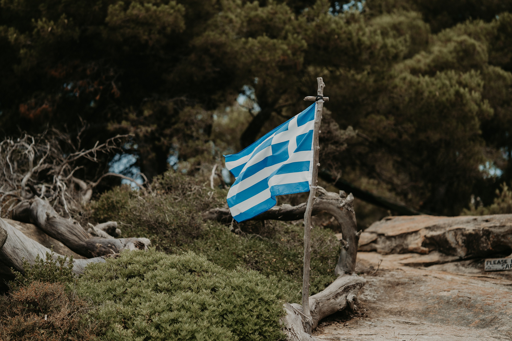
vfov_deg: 16.1
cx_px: 256
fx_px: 1209
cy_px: 170
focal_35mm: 85
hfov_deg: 23.9
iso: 160
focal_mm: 85
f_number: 1.8
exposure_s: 1/3200
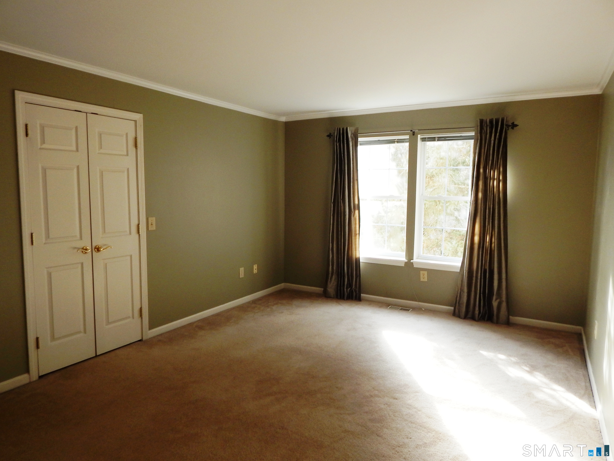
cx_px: 307
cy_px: 230
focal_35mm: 22
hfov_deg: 76.4
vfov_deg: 61.1
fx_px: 390
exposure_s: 1/100
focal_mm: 4
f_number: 3
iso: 125
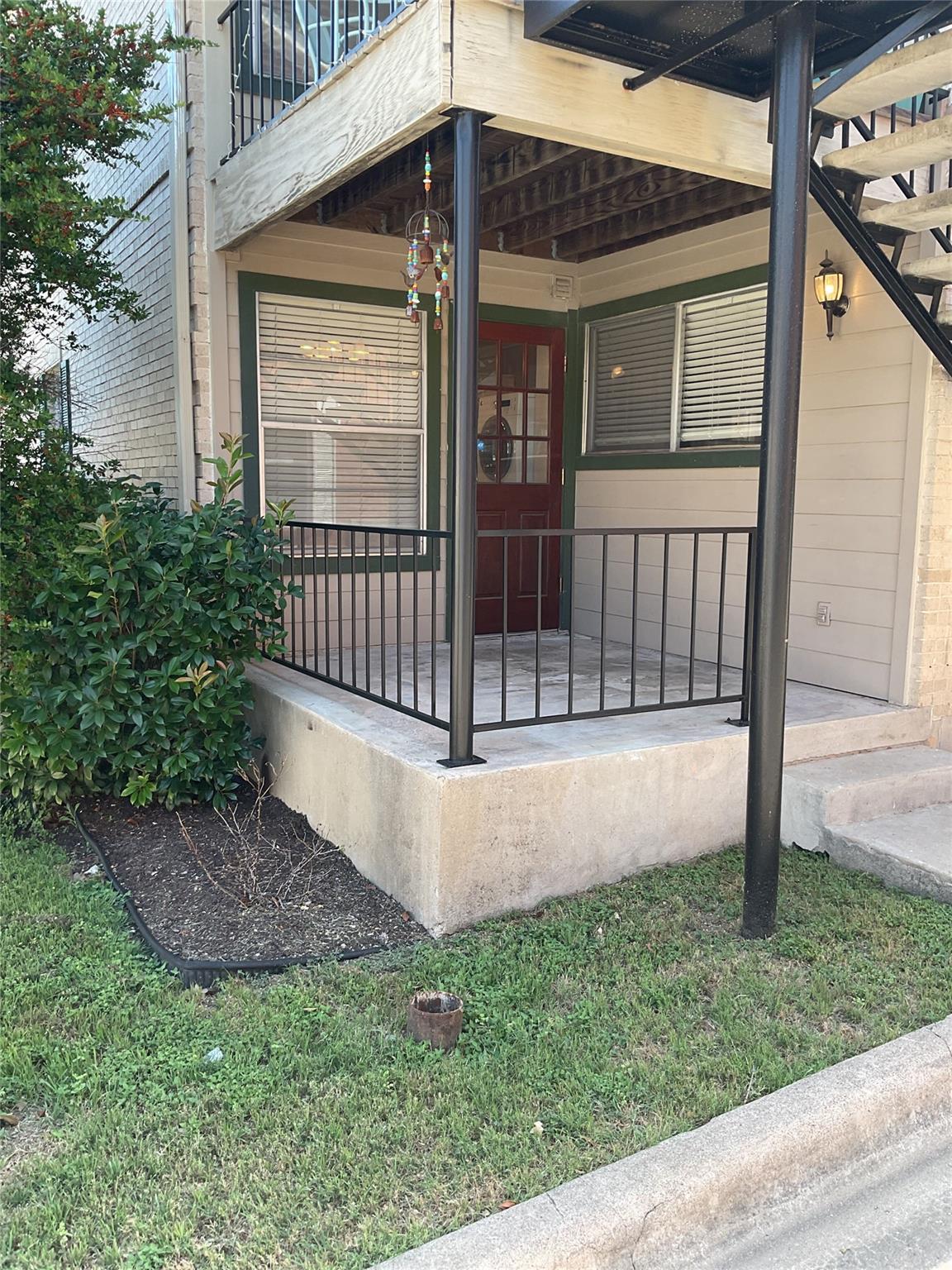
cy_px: 635
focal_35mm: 29
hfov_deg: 48.2
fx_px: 1063
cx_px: 476
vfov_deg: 61.7
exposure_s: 1/120
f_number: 1.8
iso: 20
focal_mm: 3
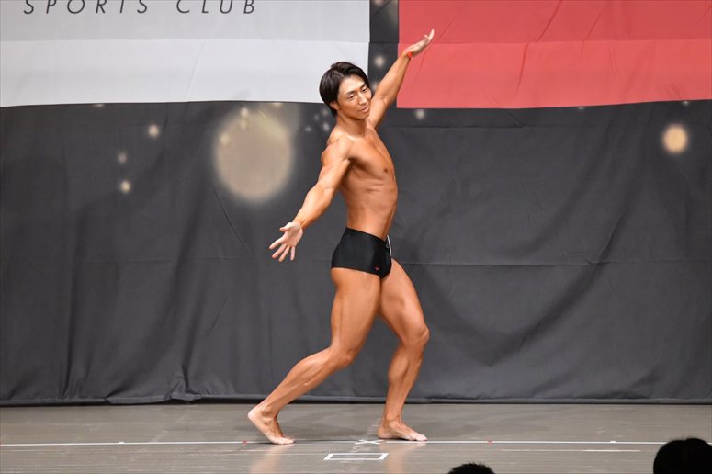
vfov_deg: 6.1
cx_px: 356
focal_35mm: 225
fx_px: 4448
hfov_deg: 9.2
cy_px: 237
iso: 8000
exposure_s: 1/400
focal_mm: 150
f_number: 5.6
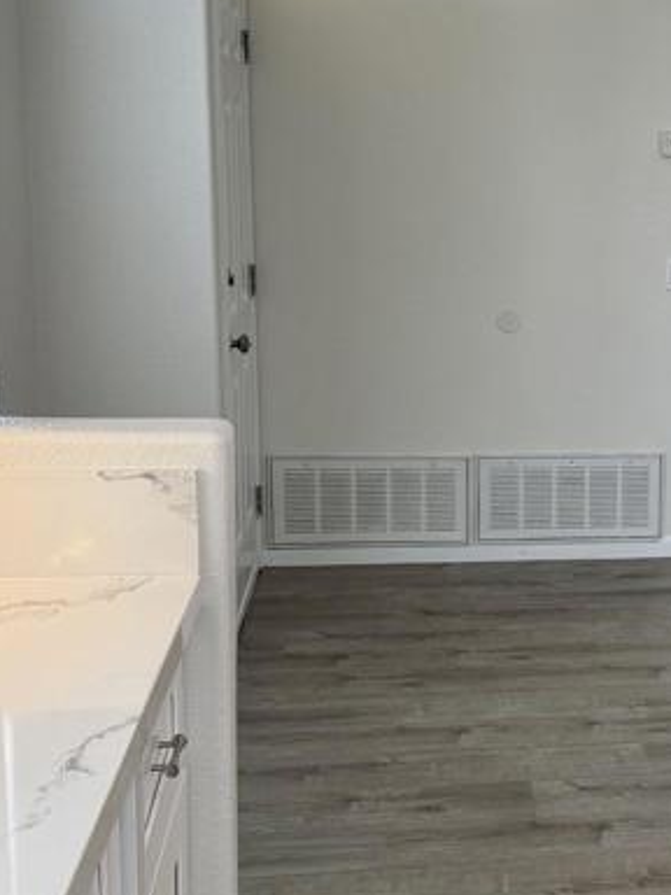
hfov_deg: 21.5
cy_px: 464
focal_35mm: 64
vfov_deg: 30.3
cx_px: 778
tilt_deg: -10.8
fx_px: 1654
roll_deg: -2.3
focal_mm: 6.76
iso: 64
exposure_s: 1/192
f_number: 1.78
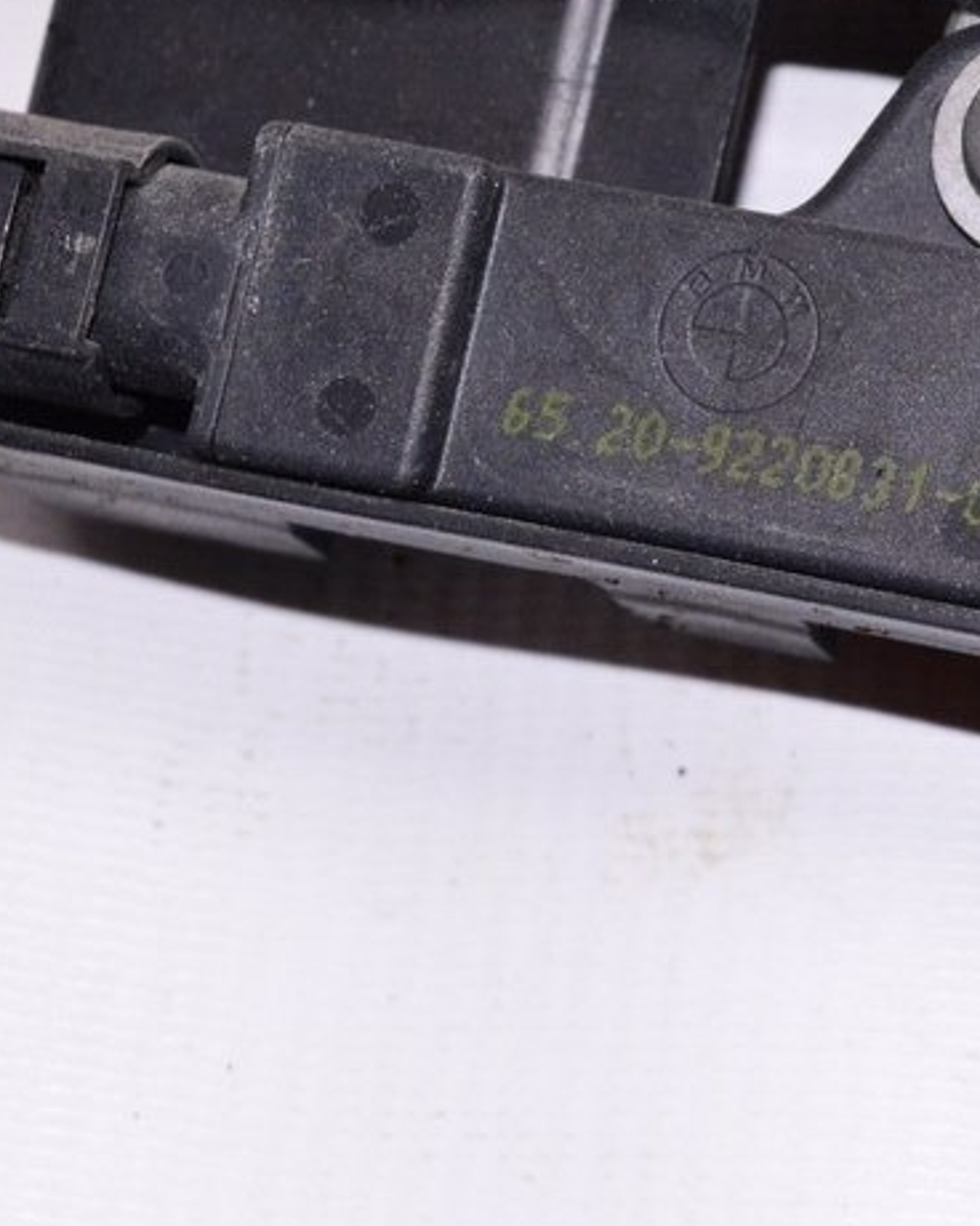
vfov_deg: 13.6
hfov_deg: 10.8
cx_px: 1073
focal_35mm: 141
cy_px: 398
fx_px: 5114
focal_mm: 45
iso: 1600
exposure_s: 1/200
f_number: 8
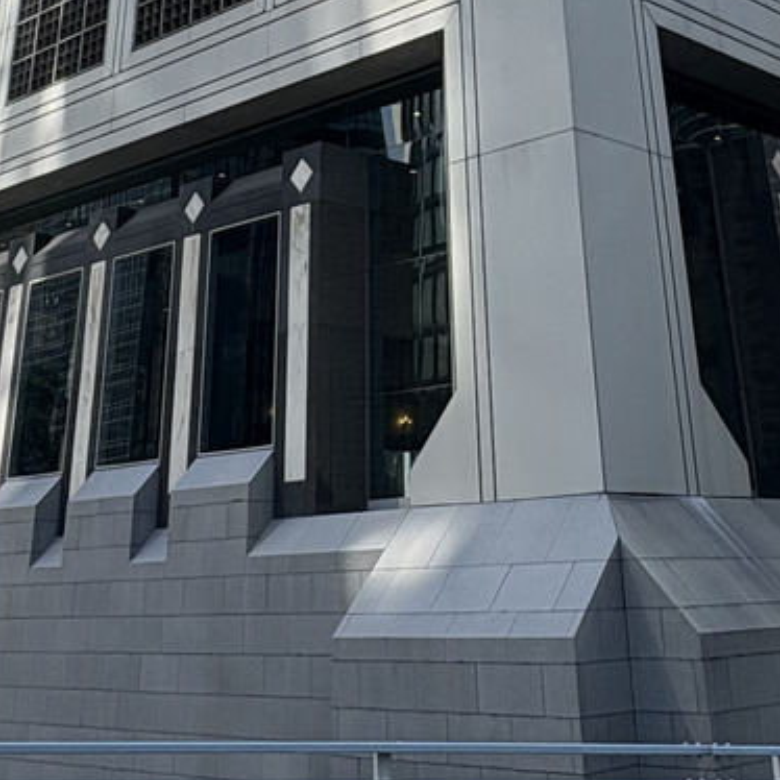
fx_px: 1351
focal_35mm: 53
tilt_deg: +31.2
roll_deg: +1.4
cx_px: 430
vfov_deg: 27.4
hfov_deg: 32.2
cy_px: -211
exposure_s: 1/1256
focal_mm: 2.22
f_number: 2.2
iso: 64
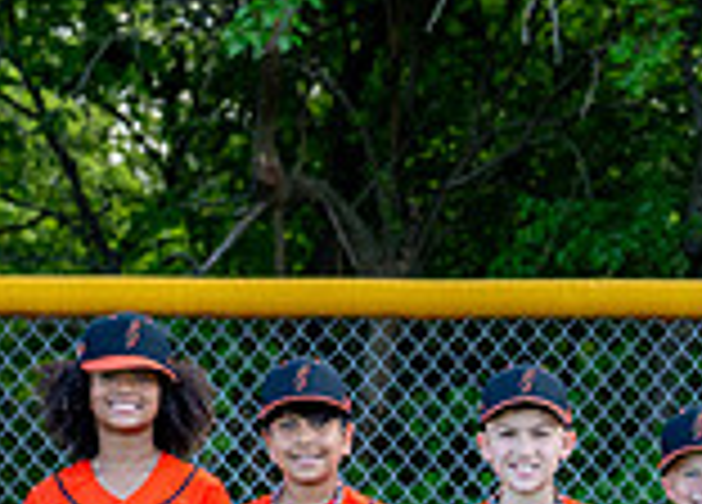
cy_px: 756
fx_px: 4154
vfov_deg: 6.8
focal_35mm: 208
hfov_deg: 9.4
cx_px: 1000
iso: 125
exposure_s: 1/400
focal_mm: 50
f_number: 2.8
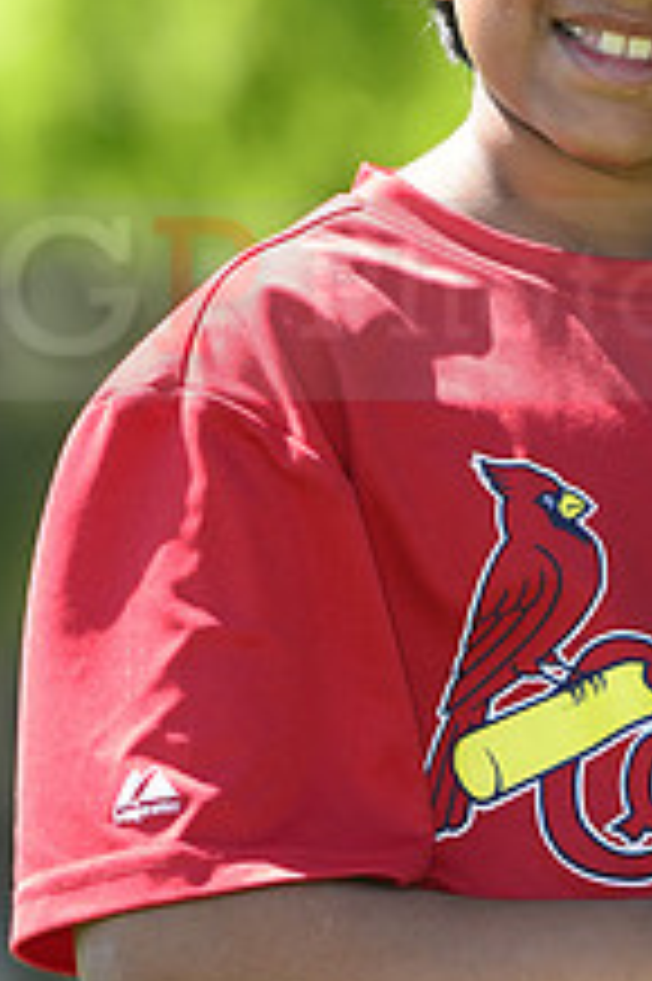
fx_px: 14475
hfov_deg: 2.6
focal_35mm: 532
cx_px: 632
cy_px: 261
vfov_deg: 3.9
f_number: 5.6
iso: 200
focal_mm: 200
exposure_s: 1/320
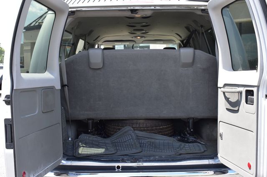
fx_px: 322
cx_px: 134
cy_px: 88
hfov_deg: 45.0
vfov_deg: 30.8
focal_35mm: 44
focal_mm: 29
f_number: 10
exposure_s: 1/200
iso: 400
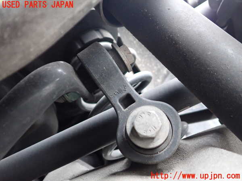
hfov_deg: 60.0
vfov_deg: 46.8
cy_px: 90
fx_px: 210
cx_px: 121
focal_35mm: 30
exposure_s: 1/25
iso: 800
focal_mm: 5.4
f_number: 2.3
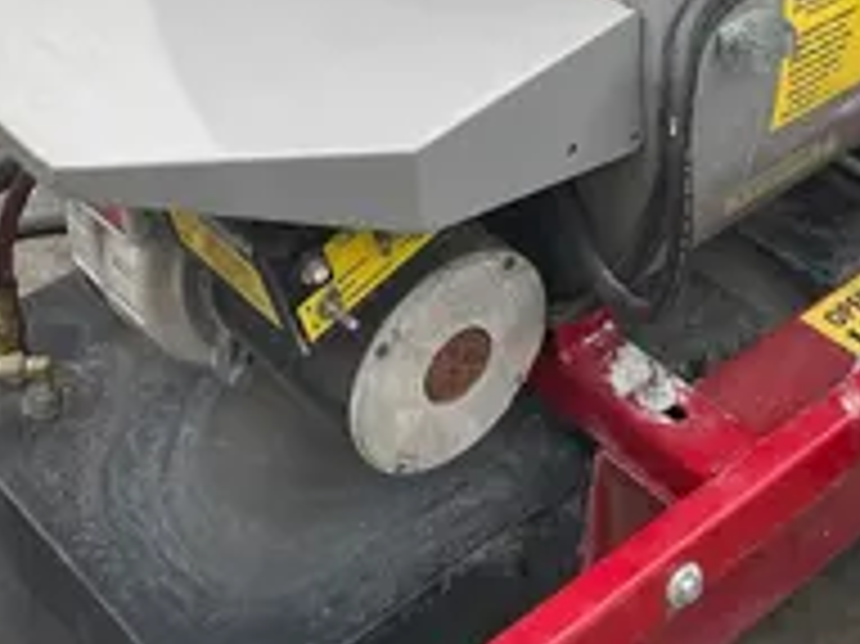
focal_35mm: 75
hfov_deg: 25.4
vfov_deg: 18.0
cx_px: 734
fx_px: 1862
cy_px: -241
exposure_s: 1/428
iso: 32
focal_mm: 4.2
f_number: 1.6
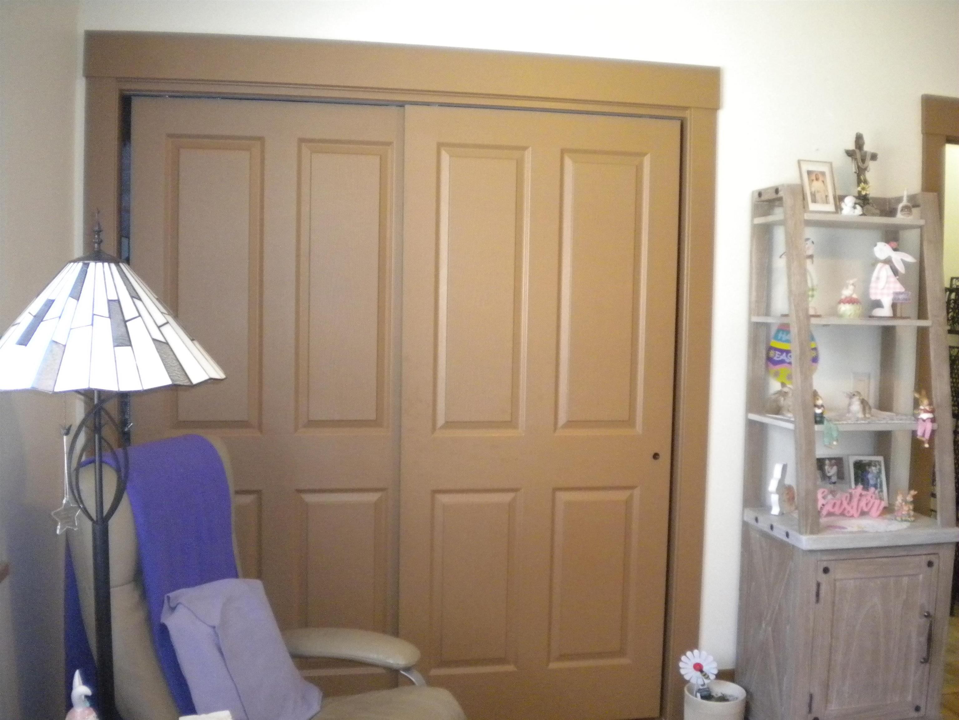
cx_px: 480
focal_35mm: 35
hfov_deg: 52.6
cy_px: 360
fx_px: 970
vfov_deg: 40.7
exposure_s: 1/36.4
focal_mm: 6.3
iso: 800
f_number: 3.1
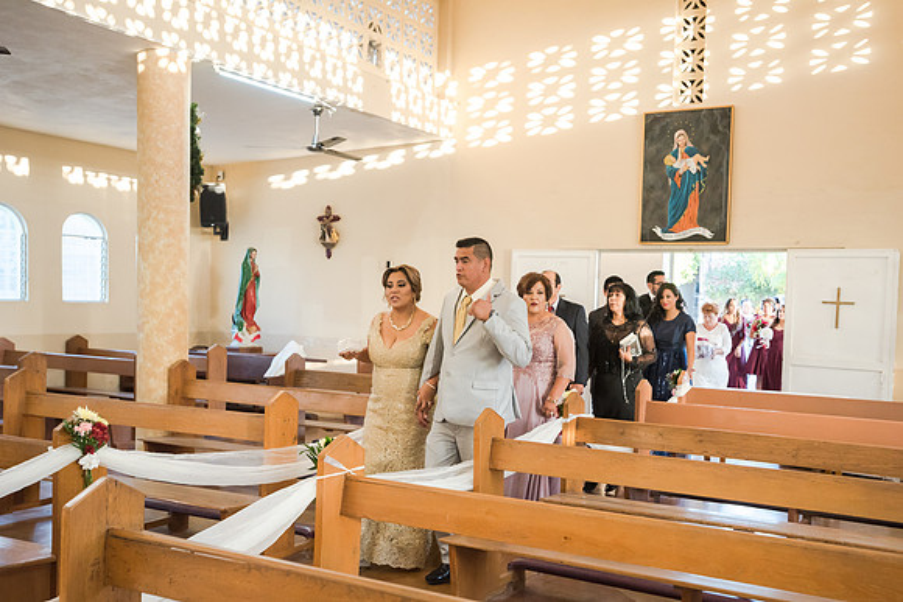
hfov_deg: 50.8
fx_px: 949
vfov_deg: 35.2
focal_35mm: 38
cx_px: 485
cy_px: 325
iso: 1600
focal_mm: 35
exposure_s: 1/250
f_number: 2.8
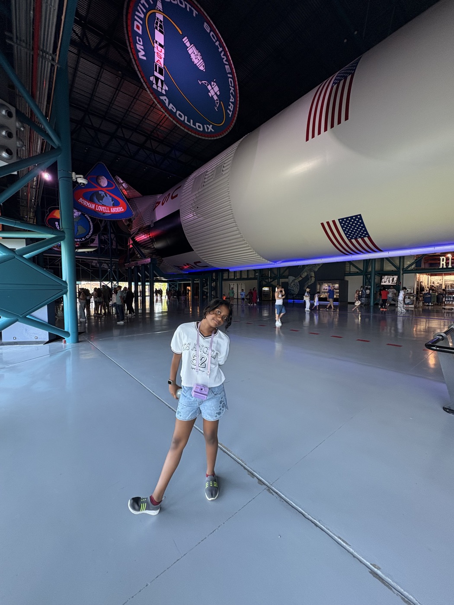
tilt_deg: -2.2
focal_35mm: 14
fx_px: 245
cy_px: 302
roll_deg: +0.5
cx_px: 227
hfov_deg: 85.7
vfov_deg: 102.1
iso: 200
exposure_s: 1/61
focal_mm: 2.22
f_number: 2.2
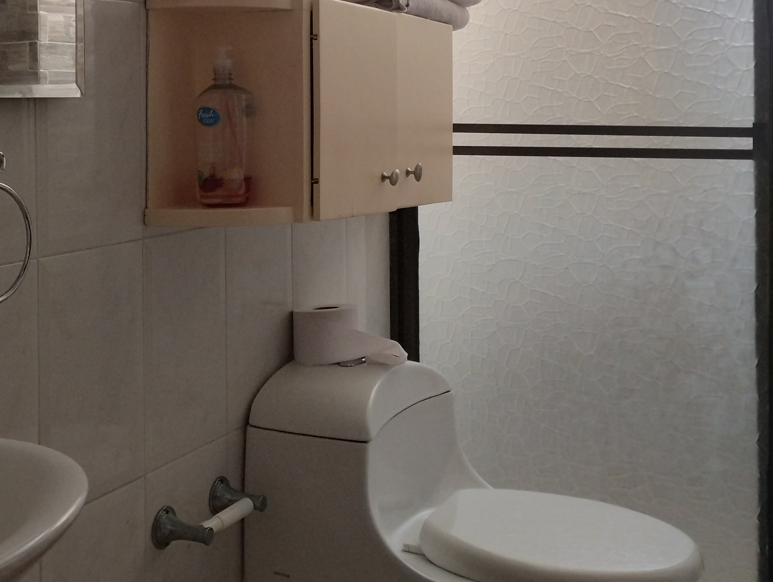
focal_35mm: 51
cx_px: 258
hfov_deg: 37.0
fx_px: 1141
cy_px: 117
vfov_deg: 28.0
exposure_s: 1/24
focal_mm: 4.27
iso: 650
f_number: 1.8
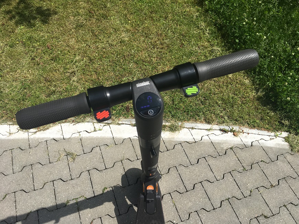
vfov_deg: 48.2
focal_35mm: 29
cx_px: 150
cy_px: 112
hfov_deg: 61.7
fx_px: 250
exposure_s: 1/2137
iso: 25
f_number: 2.2
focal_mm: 4.15
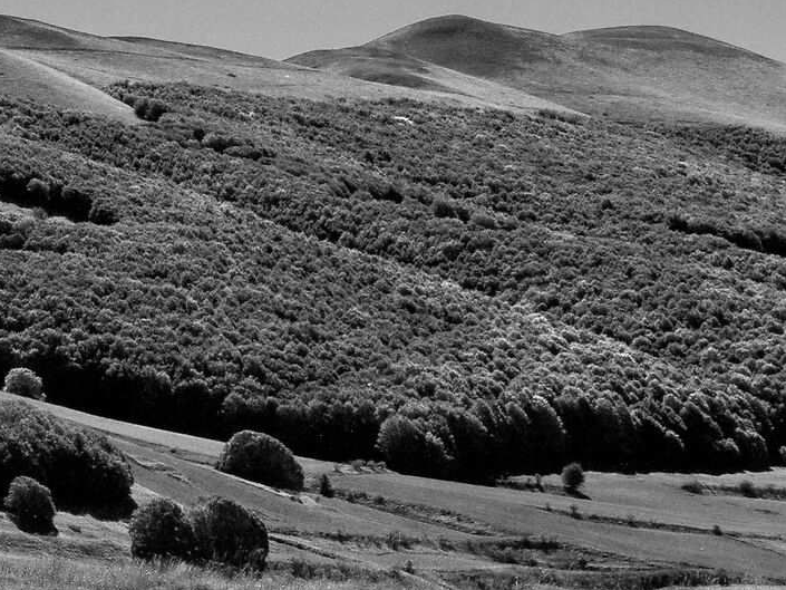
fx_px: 4951
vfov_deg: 6.8
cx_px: 101
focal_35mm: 218
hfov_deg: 9.0
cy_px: 181
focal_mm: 32
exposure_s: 1/320
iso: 200
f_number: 11
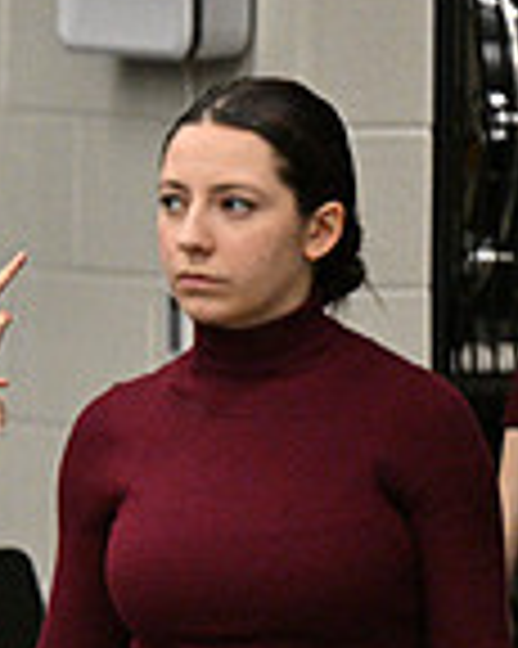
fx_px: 14484
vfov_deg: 2.6
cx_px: -784
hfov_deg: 2.0
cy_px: 448
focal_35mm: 755
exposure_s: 1/800
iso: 6400
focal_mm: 200
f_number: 2.8
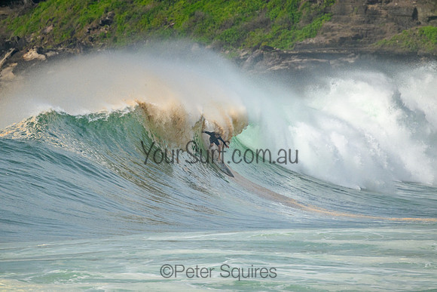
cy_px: 146
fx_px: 9713
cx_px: 218
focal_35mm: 800
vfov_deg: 1.7
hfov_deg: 2.6
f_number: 11
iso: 900
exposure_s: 1/2500
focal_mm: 800
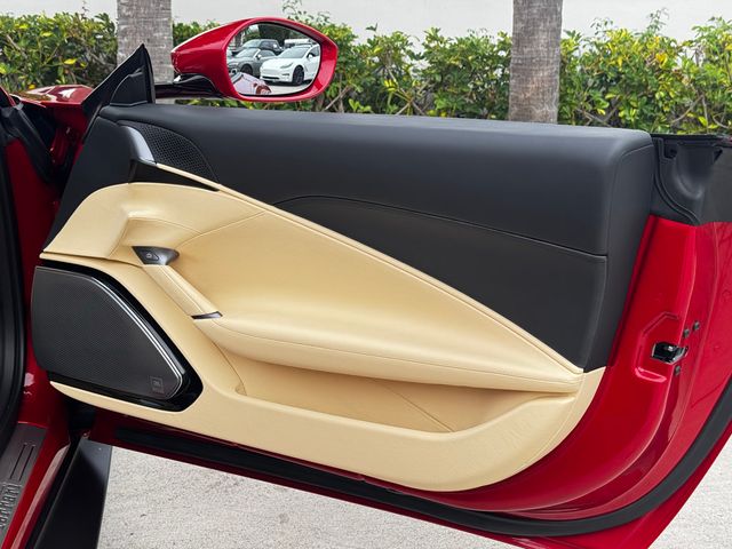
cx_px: 366
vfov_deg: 30.3
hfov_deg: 39.7
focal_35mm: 48
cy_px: 274
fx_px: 1015
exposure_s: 1/379
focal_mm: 6.76
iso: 64
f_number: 1.78
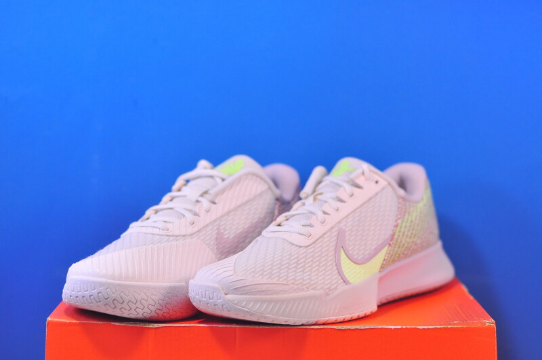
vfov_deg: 18.1
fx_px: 1128
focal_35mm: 75
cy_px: 180
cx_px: 271
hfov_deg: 27.0
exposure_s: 1/320
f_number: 2.2
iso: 250
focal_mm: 50
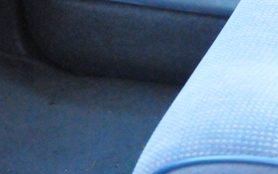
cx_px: 413
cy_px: -142
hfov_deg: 13.0
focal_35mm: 152
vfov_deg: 8.3
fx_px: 1151
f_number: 3.8
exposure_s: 1/60
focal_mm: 22
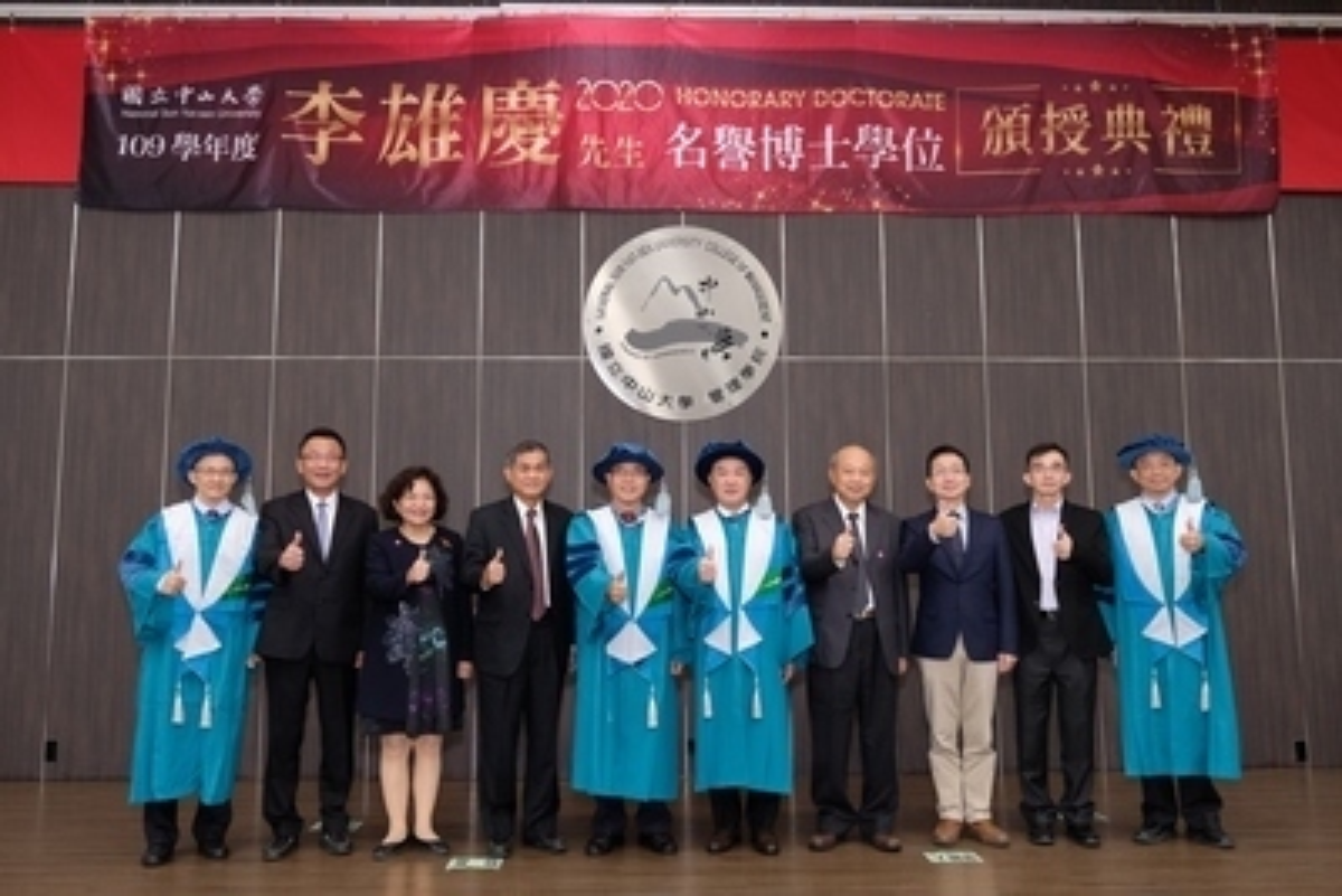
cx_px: 671
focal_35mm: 30
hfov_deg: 61.9
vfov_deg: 43.6
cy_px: 448
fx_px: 1119
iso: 1600
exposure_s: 1/125
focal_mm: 20
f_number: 3.2
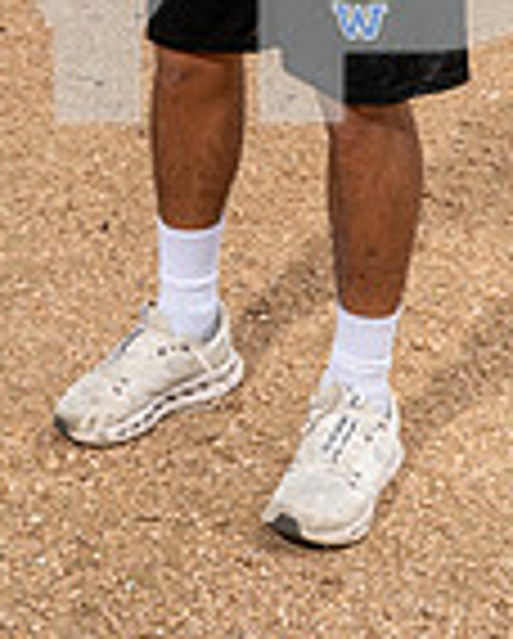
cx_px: 216
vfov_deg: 16.7
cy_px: -328
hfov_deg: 14.8
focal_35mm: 104
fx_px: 1970
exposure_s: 1/250
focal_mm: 35
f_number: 6.3
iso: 100
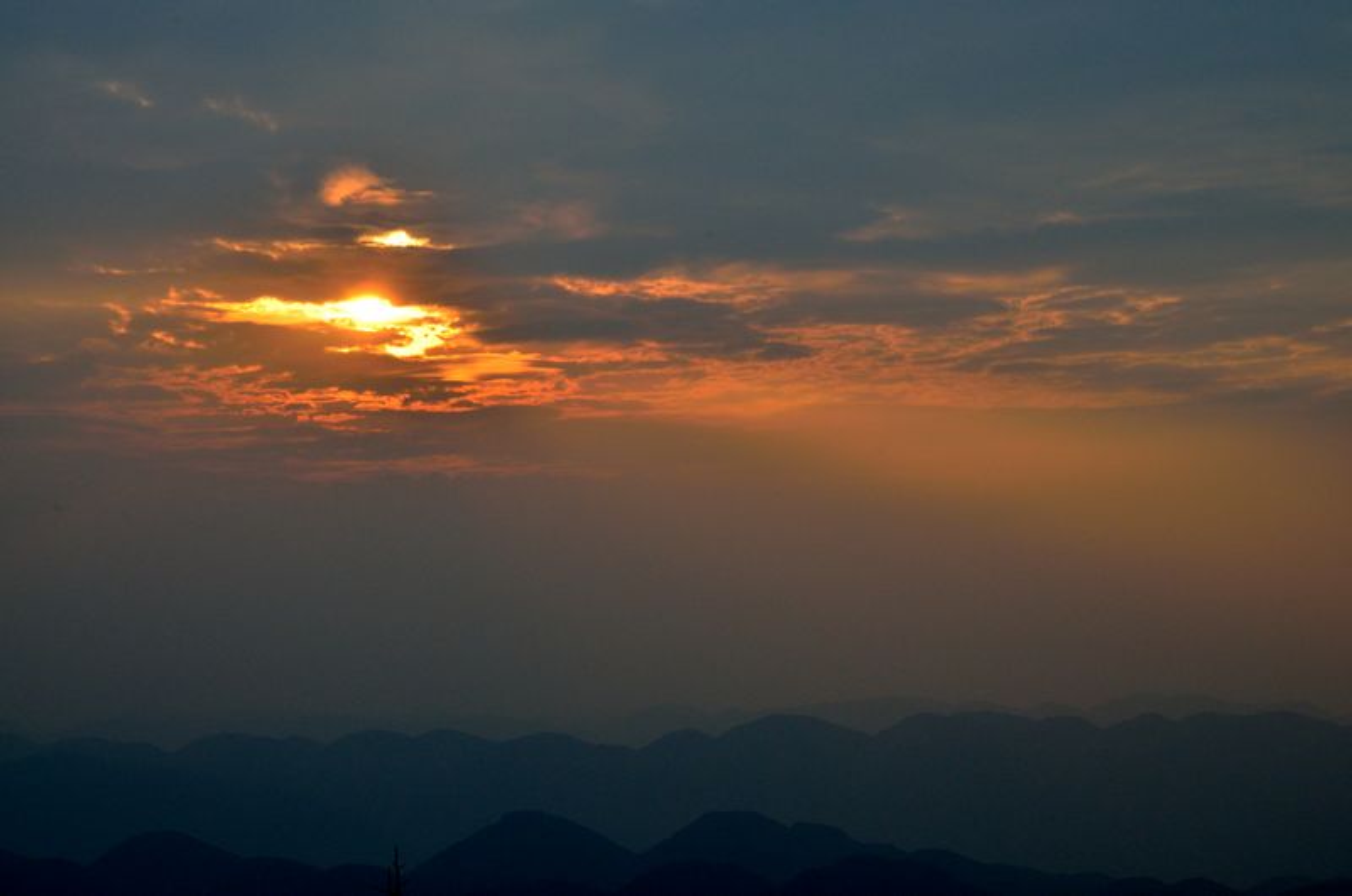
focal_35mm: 90
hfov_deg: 22.7
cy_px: 448
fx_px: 3373
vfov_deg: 15.1
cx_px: 676
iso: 800
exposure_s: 1/125
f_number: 22
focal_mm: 60
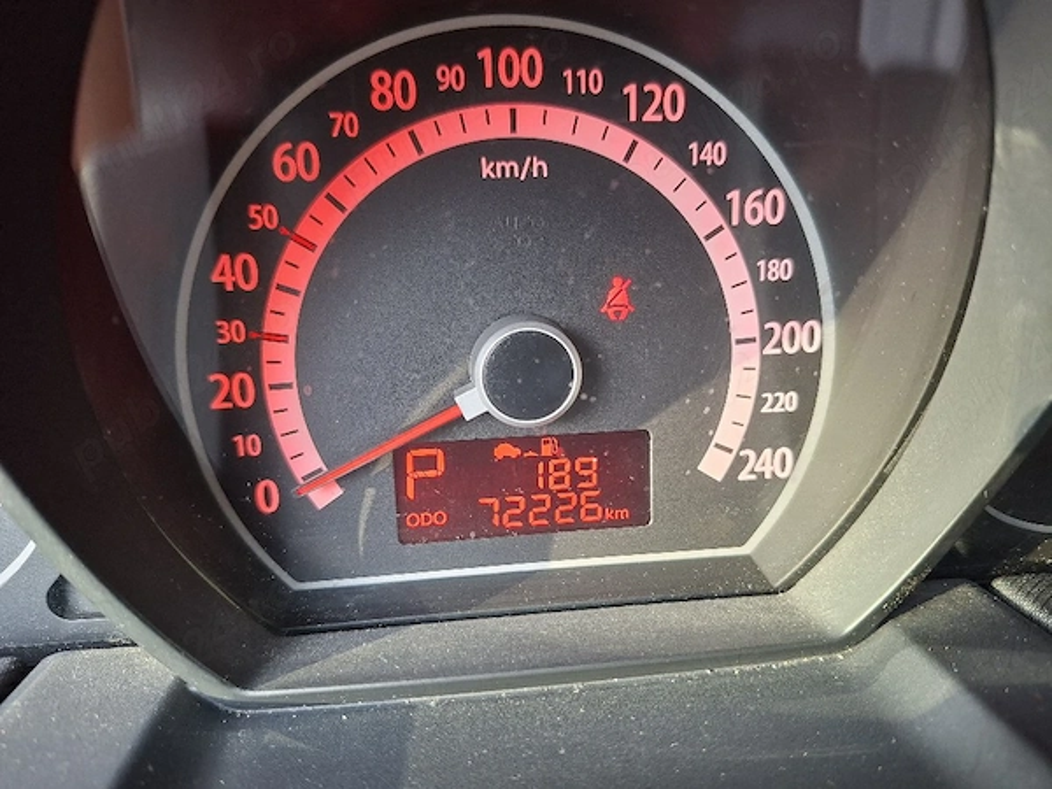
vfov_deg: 58.9
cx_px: 526
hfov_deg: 73.9
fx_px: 699
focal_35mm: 23
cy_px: 394
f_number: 1.8
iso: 250
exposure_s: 1/100
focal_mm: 5.54
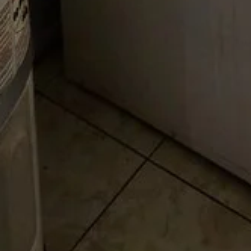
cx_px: 304
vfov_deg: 13.5
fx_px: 582
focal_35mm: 71
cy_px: -410
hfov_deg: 22.4
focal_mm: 2.2
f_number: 2.2
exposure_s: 1/60
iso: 200
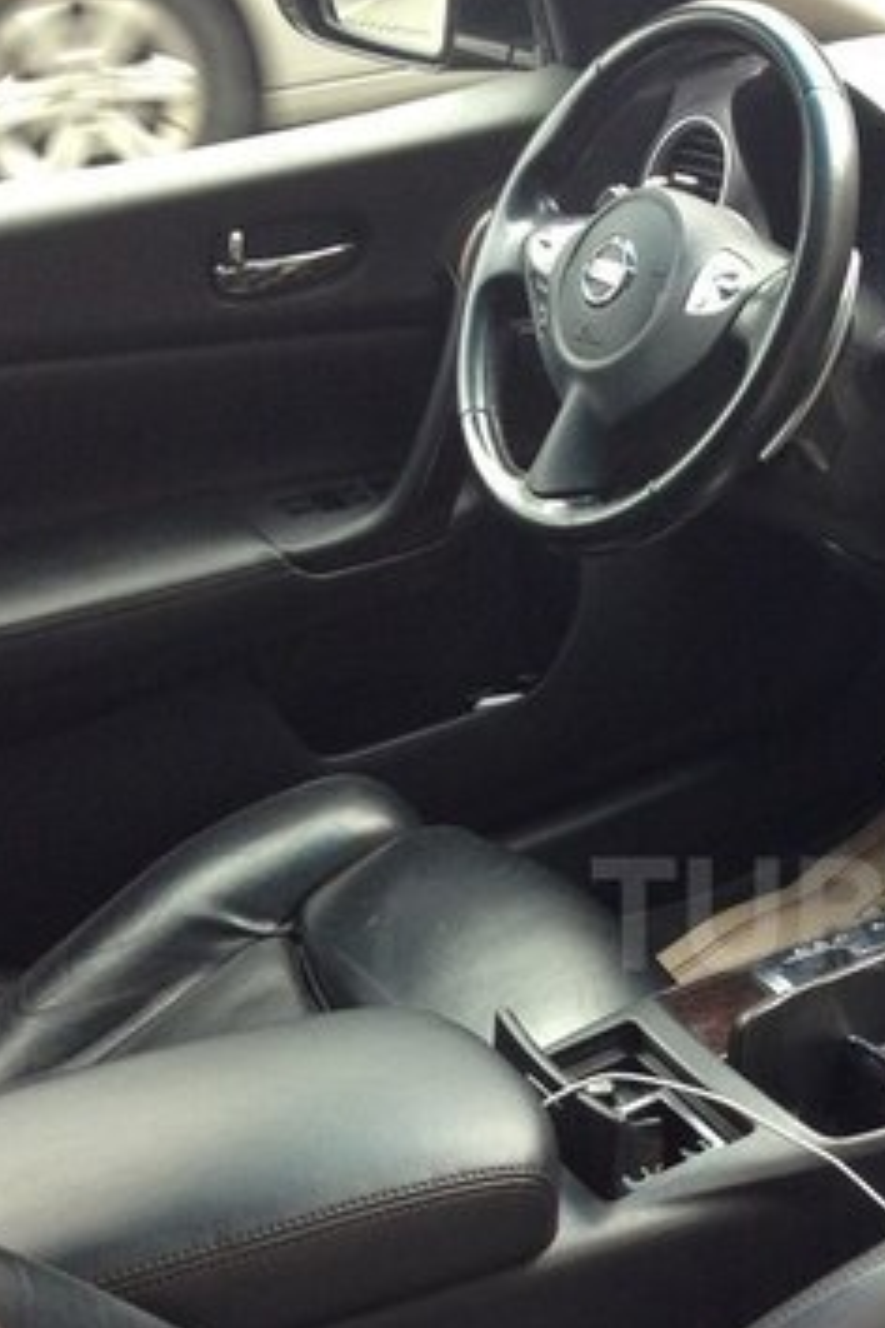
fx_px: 2360
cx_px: 975
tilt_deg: -31.4
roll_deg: +3.8
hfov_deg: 20.3
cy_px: 913
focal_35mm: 64
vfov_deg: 31.1
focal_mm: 4.12
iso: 80
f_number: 2.4
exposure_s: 1/120
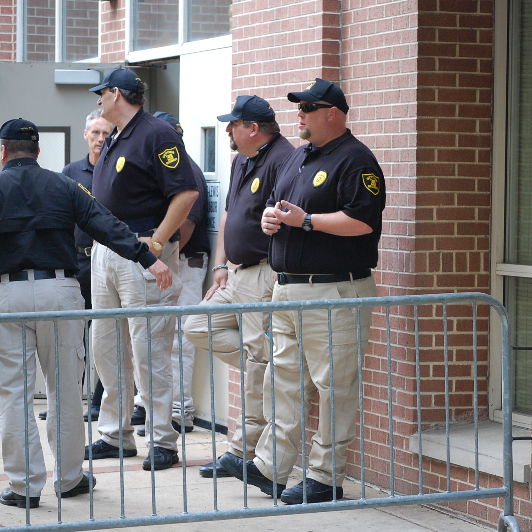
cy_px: 266
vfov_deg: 13.7
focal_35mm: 127
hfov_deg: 13.7
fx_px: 2208
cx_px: 359
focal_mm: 66
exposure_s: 1/100
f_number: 4.2
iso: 800
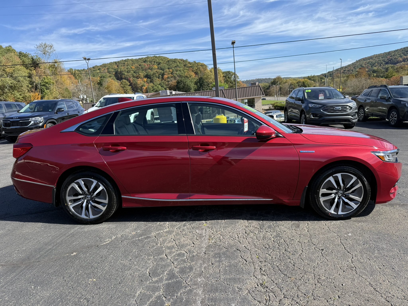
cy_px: 153
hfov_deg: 71.6
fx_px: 283
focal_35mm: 24
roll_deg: +5.7
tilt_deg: -11.2
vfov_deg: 56.8
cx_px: 204
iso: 80
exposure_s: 1/1949
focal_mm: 6.76
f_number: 1.78
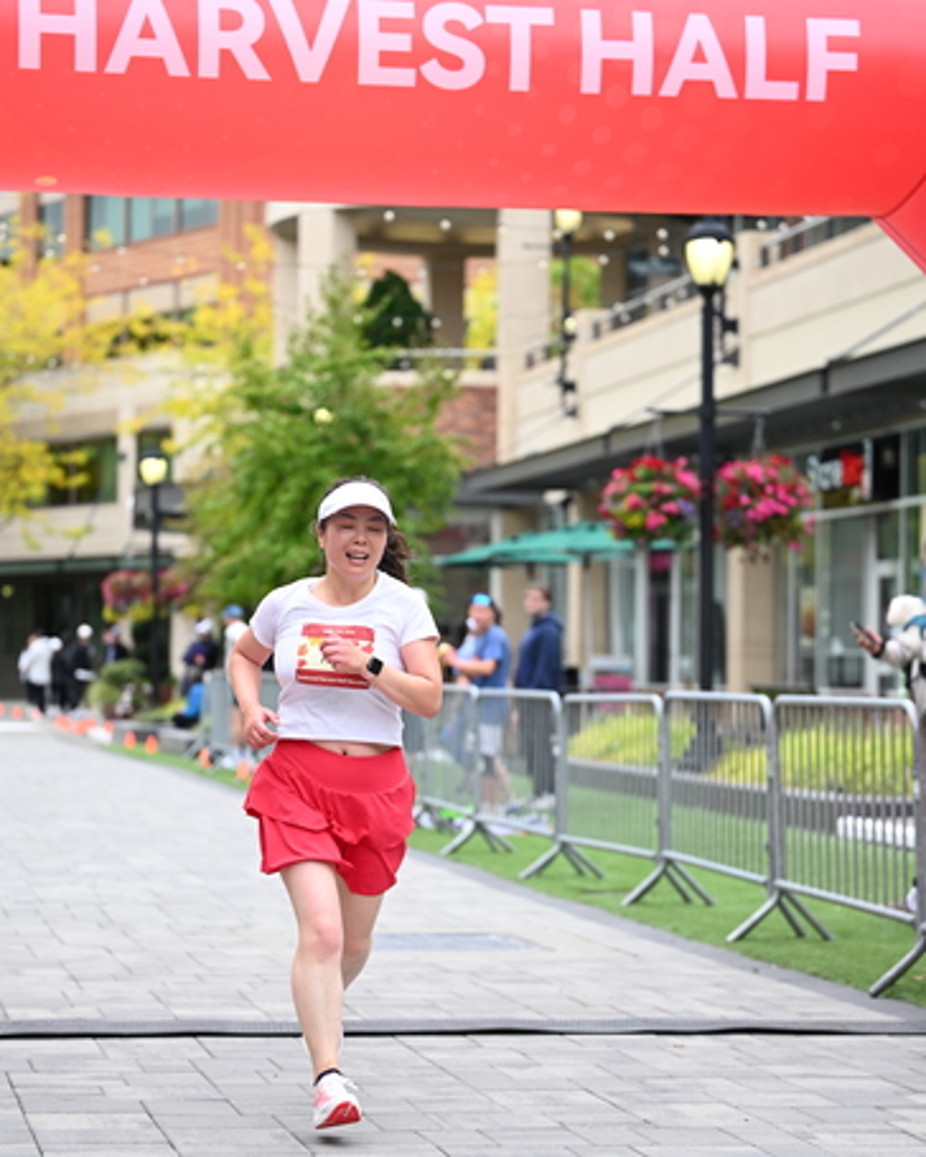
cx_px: 464
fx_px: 3152
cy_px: 641
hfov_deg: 16.7
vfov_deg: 20.8
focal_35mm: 92
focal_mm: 81
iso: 640
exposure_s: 1/2000
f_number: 2.8
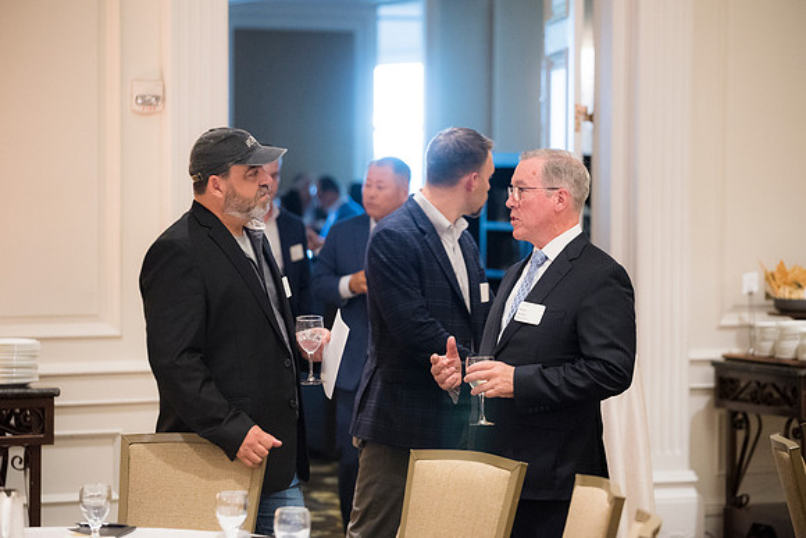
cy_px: 269
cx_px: 403
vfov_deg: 11.4
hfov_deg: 17.1
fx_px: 2687
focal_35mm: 120
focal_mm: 120
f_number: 2.8
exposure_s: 1/125
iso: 3200
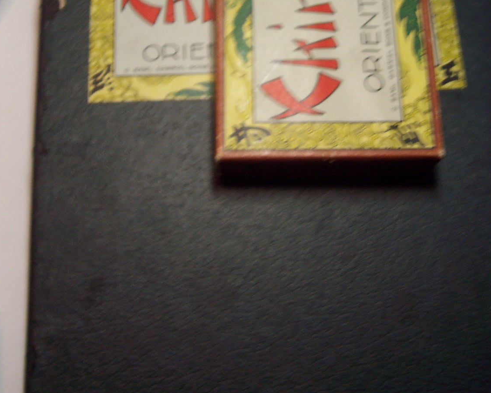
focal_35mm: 53
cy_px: 56
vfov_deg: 27.8
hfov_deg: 35.3
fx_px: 770
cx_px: 258
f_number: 2.8
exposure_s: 1/30
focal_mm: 5.6
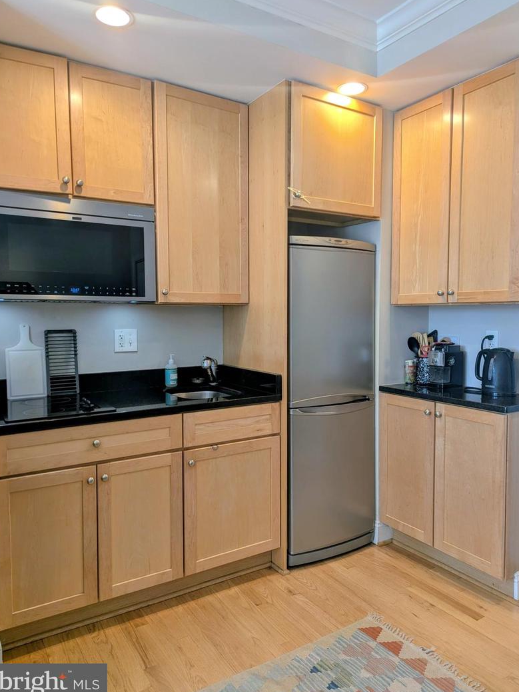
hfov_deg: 54.9
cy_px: 342
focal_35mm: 25
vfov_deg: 69.4
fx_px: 500
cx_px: 261
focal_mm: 6.81
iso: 58
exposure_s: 1/60
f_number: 1.85
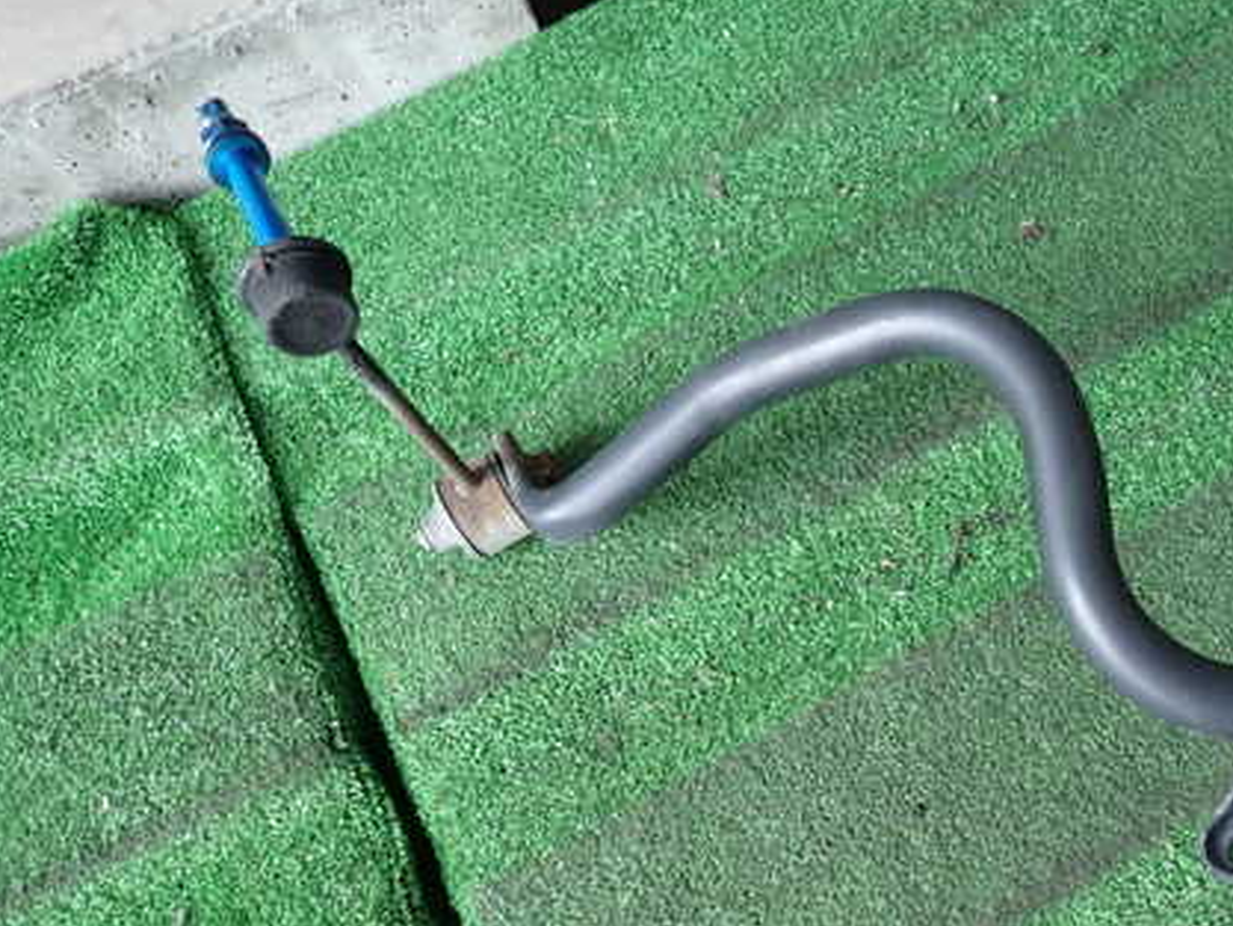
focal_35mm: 36
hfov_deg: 50.0
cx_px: 869
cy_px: 580
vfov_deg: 39.4
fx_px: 1283
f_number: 2
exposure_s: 1/80
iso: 100
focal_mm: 4.5
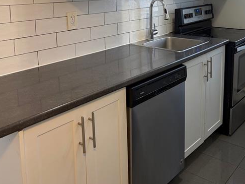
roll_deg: +1.2
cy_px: 30
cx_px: 139
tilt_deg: -8.9
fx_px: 290
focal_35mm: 41
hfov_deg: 45.7
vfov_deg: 33.8
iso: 80
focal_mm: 5.96
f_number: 1.6
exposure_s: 1/60
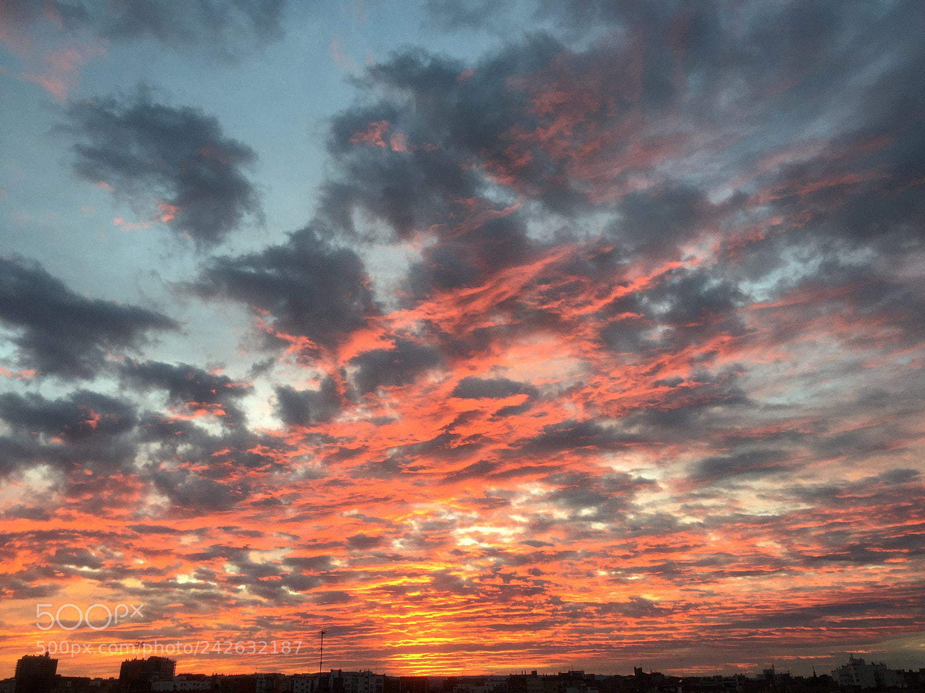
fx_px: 775
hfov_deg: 61.7
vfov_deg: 48.2
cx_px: 462
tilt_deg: +23.3
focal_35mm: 29
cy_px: 346
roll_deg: +0.3
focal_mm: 4.15
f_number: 2.2
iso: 40
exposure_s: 1/50
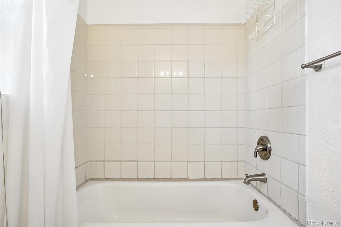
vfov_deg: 67.4
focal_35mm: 18
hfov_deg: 90.0
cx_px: 170
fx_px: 170
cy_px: 114
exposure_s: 1/30
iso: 320
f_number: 8
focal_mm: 12
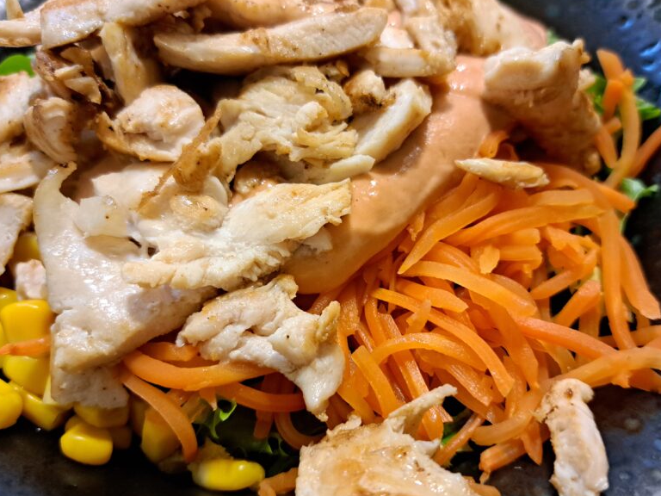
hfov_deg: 56.8
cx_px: 333
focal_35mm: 32
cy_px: 278
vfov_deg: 44.1
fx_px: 611
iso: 400
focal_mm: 5.23
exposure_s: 1/33
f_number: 1.8
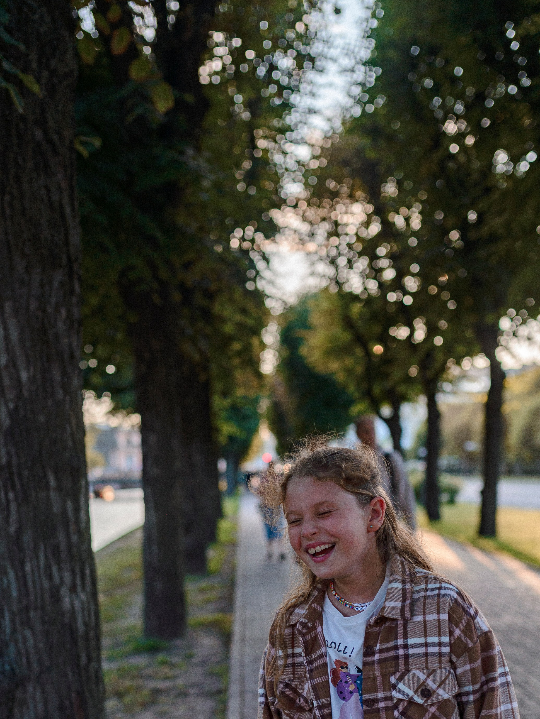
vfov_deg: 37.6
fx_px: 1040
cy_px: 497
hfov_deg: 29.1
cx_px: 252
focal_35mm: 50
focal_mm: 35
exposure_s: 1/1600
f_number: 2.2
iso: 100
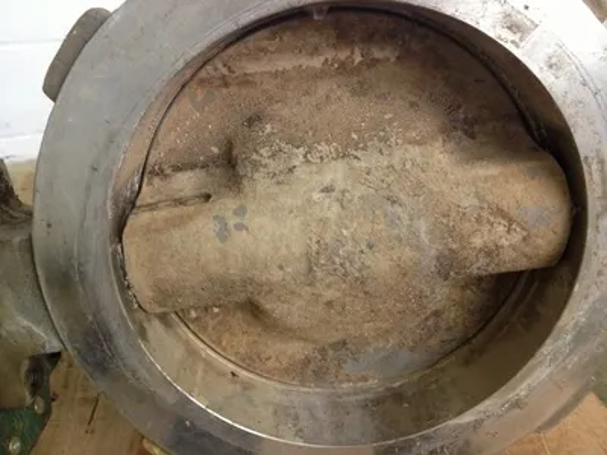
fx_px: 614
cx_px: 304
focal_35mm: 35
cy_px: 228
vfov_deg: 40.7
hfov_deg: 52.6
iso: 320
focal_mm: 4.28
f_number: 2.4
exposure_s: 1/20
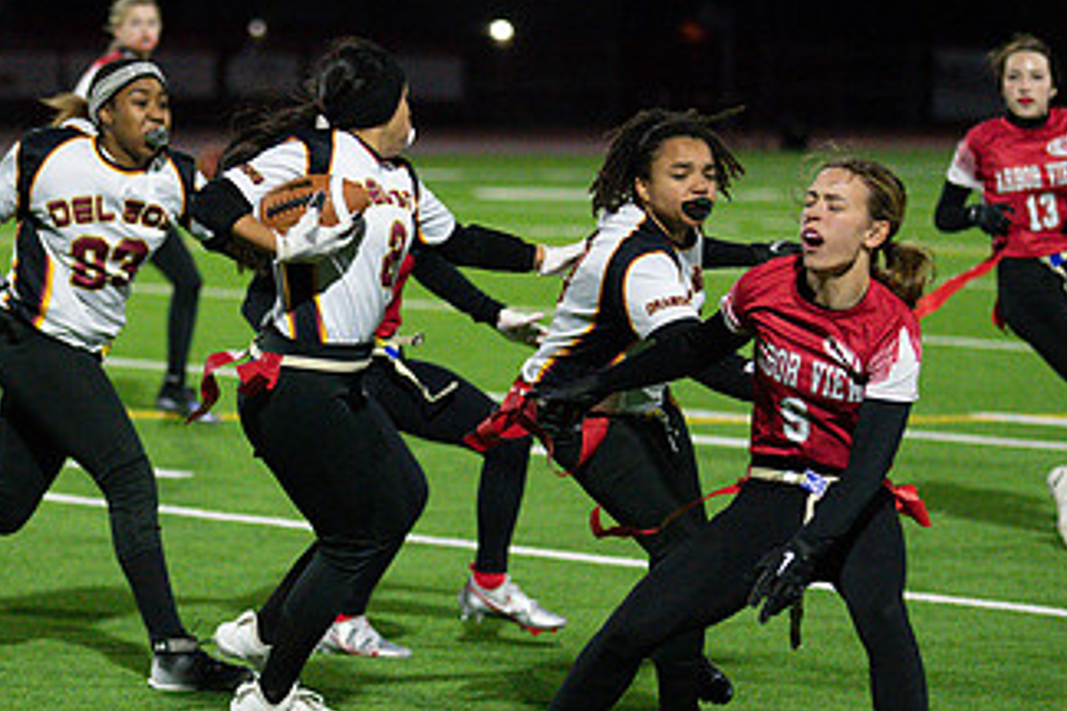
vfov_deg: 7.3
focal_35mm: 188
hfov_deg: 10.9
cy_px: 377
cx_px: 329
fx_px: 5572
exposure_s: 1/2500
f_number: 2.8
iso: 11400
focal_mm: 105
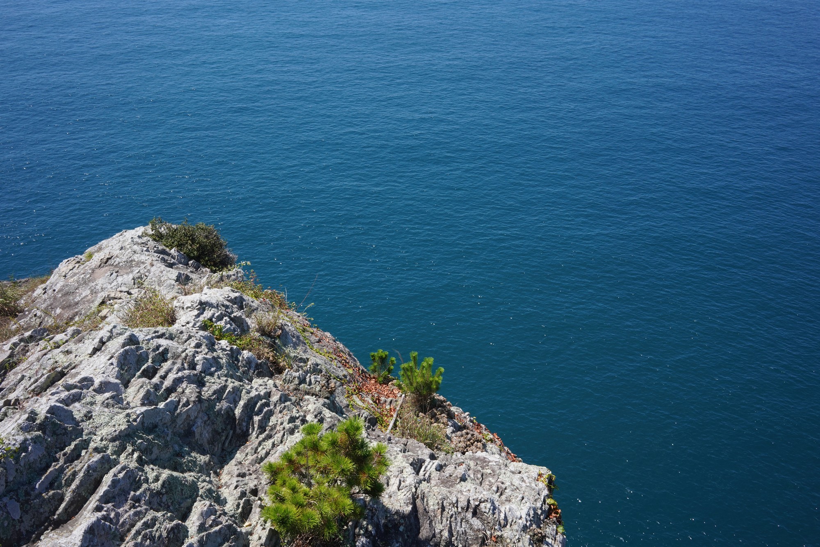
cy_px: 274
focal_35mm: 35
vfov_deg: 37.9
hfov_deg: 54.4
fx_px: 797
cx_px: 410
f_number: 22
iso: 500
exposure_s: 1/100
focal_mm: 35
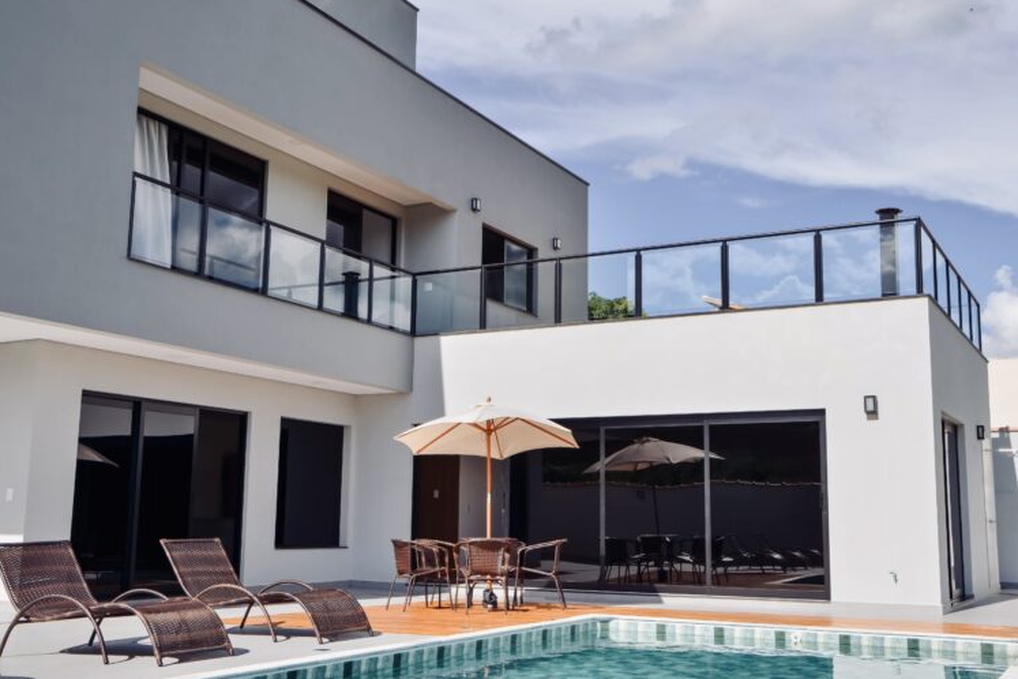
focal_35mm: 40
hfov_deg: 48.5
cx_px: 519
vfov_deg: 33.4
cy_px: 337
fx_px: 1131
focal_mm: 26
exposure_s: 1/250
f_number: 8
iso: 100
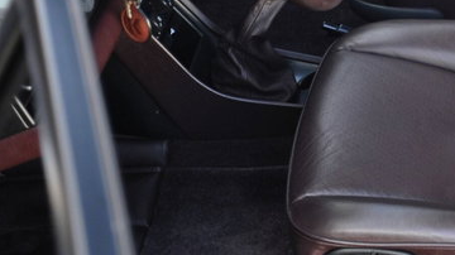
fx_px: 1507
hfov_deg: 16.3
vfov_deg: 9.6
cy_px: -23
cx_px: 585
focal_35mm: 125
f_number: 4
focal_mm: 28
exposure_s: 1/50
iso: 500
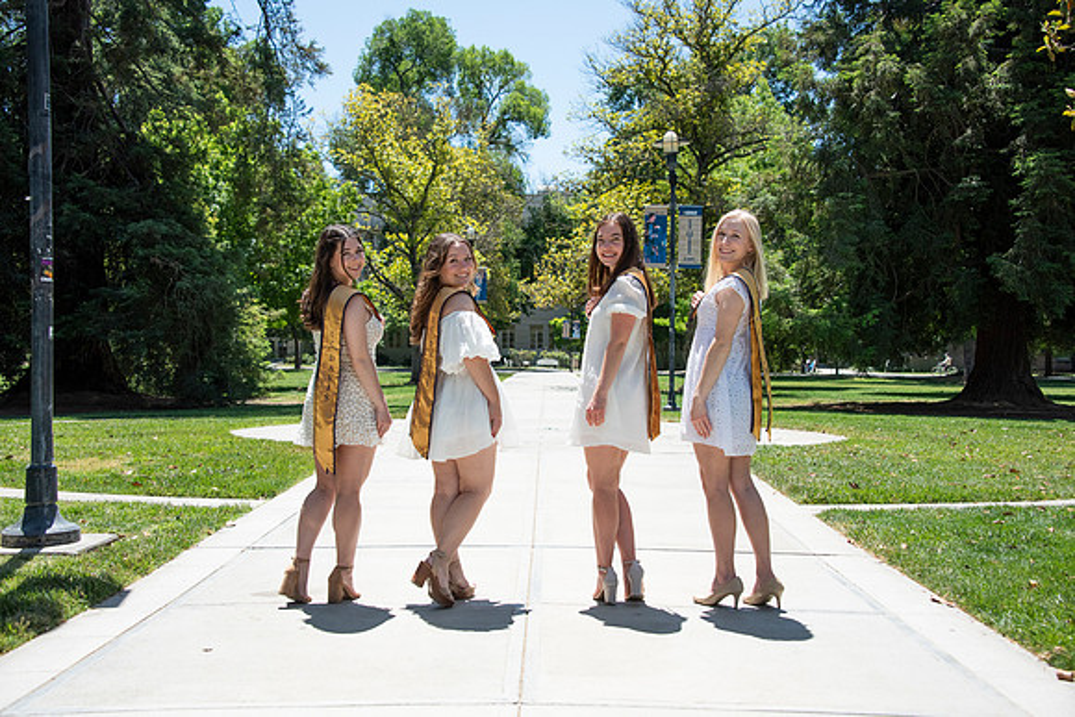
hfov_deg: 44.5
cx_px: 538
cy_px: 358
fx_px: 1314
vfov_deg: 30.5
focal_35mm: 44
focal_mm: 44
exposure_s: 1/2500
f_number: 5.6
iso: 500
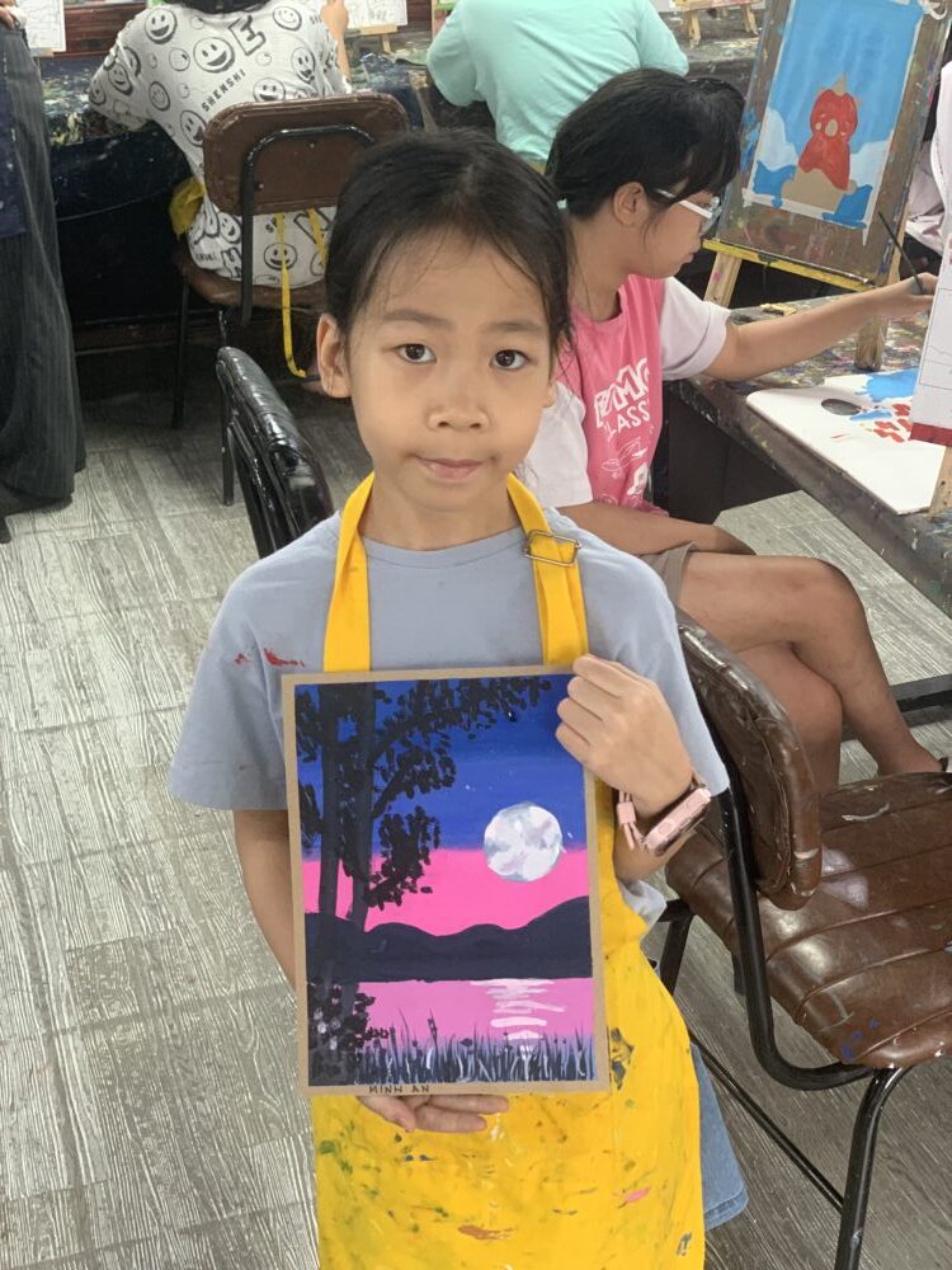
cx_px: 476
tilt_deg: -26.9
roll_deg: +0.6
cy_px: 635
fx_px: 1907
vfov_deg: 36.8
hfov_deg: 28.0
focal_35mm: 52
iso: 160
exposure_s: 1/60
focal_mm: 6
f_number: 2.4
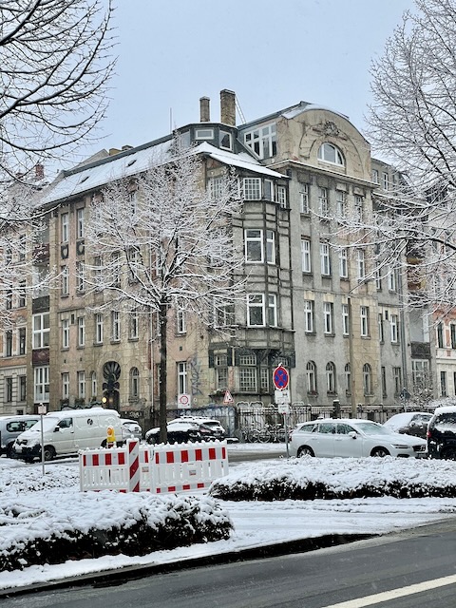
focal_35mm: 52
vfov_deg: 36.8
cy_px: 304
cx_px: 228
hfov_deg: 28.0
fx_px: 913
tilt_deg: +8.4
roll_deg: +1.5
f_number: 2
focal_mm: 6
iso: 25
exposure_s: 1/228
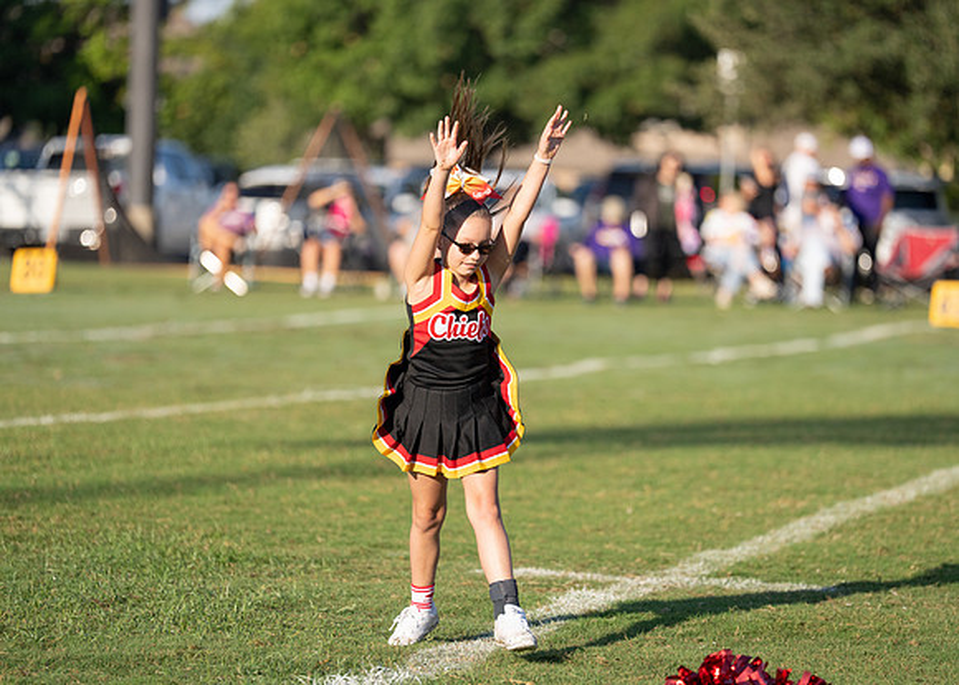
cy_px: 341
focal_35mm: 187
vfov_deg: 7.7
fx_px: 5092
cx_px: 491
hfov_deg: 10.8
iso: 320
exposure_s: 1/5000
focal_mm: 175
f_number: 2.8
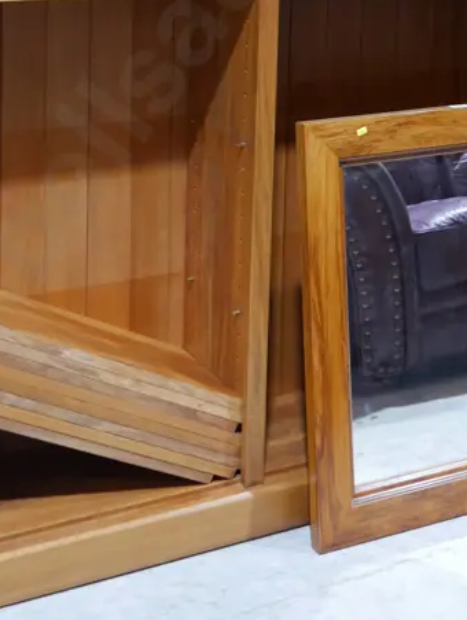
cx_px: 238
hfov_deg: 19.2
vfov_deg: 23.9
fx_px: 1382
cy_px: -36
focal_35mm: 77
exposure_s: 1/60
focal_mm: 17
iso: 800
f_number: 4
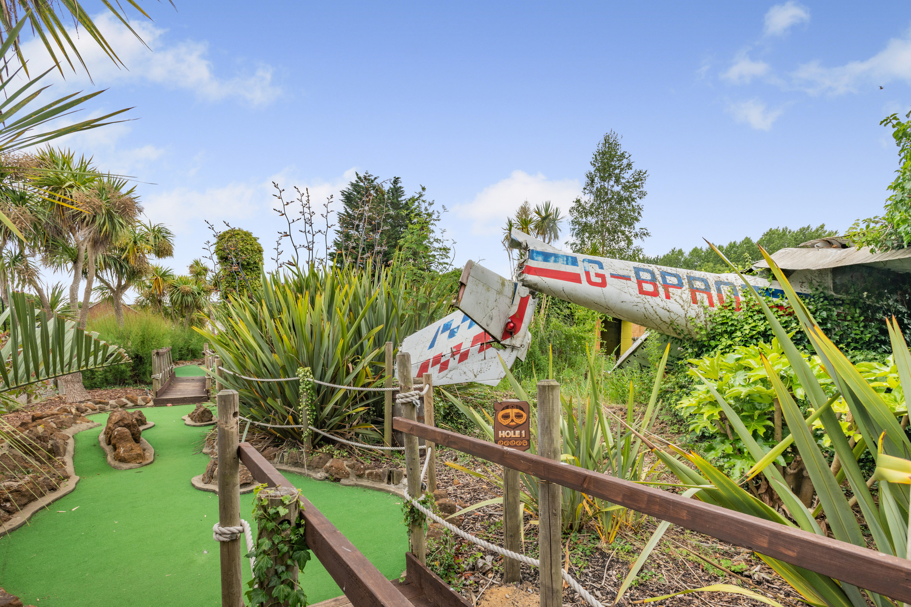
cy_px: 304
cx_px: 456
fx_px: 430
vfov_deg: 70.4
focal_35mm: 17
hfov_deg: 93.3
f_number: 11
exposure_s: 1/125
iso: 100
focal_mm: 17
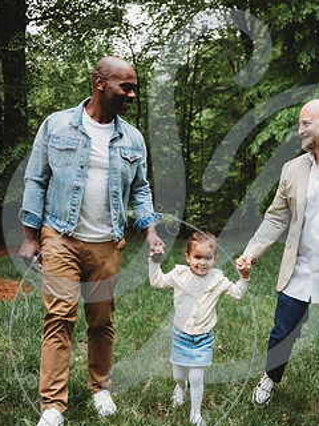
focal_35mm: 46
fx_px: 565
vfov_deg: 41.2
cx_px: 193
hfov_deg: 31.4
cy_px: 233
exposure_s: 1/250
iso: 100
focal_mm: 34
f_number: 2.8
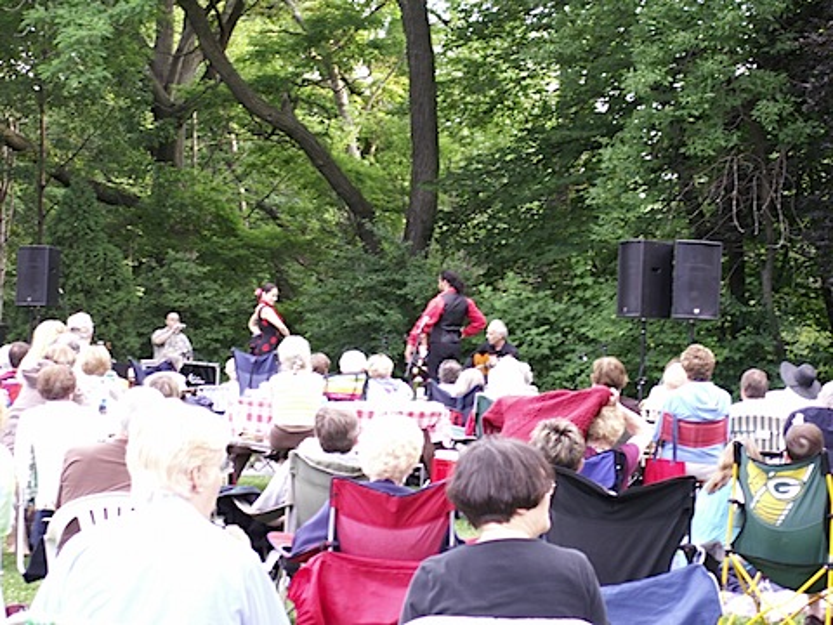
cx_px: 416
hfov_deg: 21.5
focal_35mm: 91
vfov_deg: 16.2
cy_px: 312
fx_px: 2190
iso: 100
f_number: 3.5
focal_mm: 15.14
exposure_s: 1/40
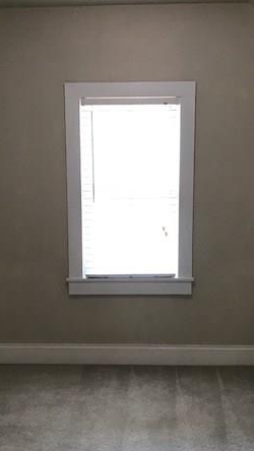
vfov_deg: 46.4
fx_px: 526
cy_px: 242
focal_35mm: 44
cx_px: 143
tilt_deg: -9.2
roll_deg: +0.0
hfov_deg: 27.1
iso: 40
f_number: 1.8
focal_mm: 3.99
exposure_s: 1/17
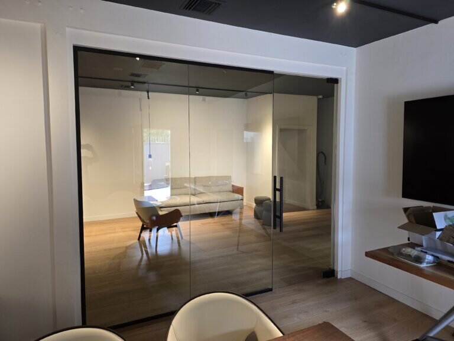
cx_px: 227
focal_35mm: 23
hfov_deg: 73.9
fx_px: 302
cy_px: 170
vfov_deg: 58.9
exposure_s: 1/100
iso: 200
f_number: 1.7
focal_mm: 6.3
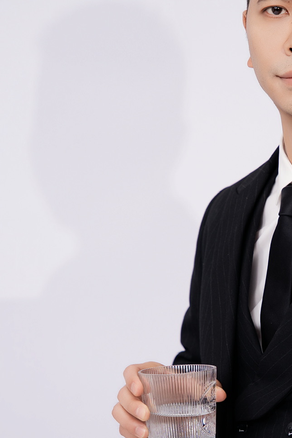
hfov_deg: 8.7
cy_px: 326
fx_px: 1909
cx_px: 299
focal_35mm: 157
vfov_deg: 13.0
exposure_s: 1/125
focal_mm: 70
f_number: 2.8
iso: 200
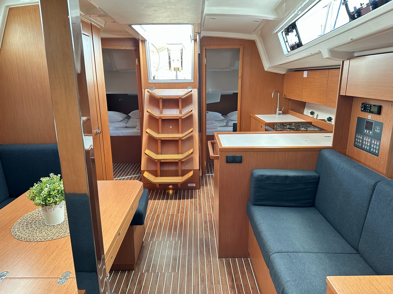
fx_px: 272
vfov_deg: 56.8
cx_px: 196
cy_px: 147
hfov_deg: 71.6
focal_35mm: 24
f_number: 1.78
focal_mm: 6.86
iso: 250
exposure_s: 1/60
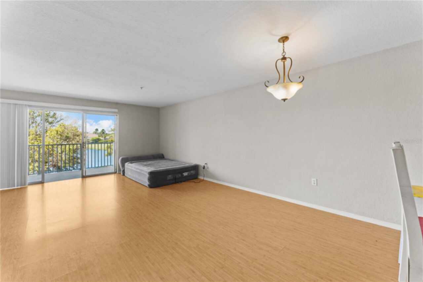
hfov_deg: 104.3
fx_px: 164
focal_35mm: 14
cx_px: 212
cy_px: 141
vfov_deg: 81.1
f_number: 13
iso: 200
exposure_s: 1.6
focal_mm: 14
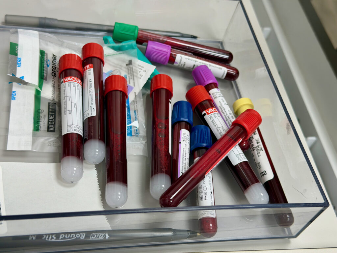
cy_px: 126
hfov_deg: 39.7
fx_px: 467
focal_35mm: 48
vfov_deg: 30.3
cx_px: 168
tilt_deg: -48.4
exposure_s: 1/120
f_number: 1.78
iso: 64
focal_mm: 6.76
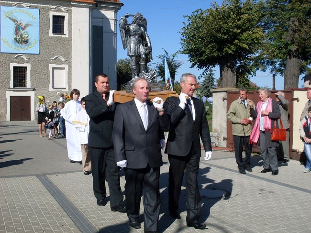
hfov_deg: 38.9
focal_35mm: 49
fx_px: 440
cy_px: 116
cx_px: 156
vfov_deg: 29.7
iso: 80
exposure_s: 1/250
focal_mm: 8.1
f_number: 9.1
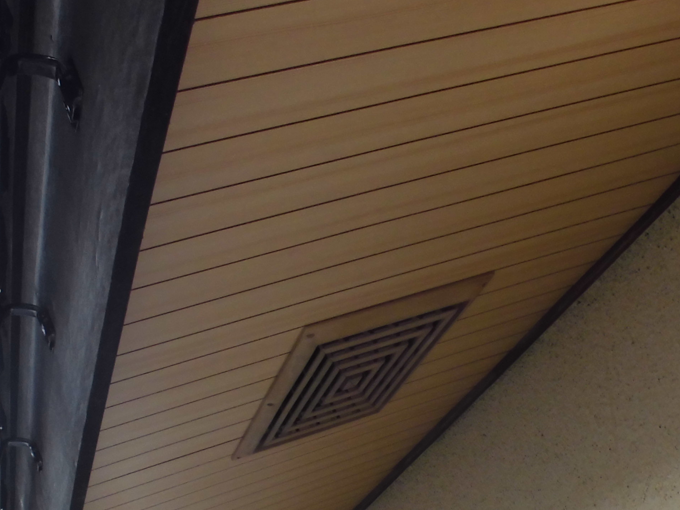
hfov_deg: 30.7
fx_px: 1237
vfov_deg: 23.1
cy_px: 369
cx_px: 393
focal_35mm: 63
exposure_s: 1/60
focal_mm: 4.6
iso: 100
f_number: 3.5
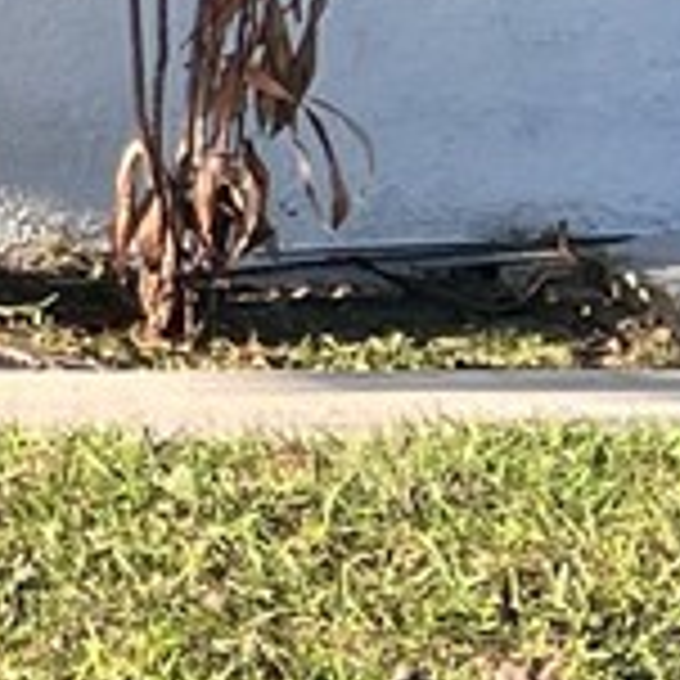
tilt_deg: -0.2
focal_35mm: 244
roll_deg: +0.6
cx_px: -1779
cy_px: -392
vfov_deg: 7.0
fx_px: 5423
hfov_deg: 6.2
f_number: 1.5
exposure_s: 1/982
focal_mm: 5.7
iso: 50
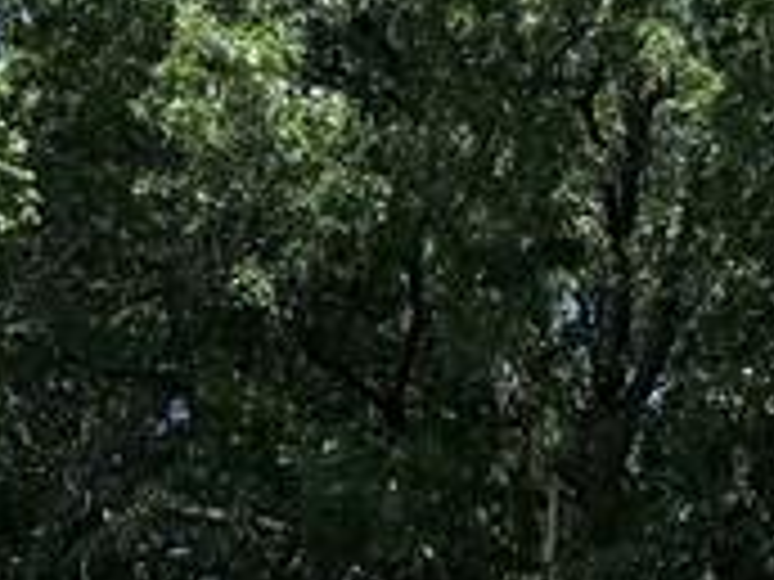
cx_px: 522
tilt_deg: -0.7
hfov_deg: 13.8
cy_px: 1605
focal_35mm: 143
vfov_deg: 8.9
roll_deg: -1.3
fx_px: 3197
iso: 80
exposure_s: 1/3279
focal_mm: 6.76
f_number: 1.78
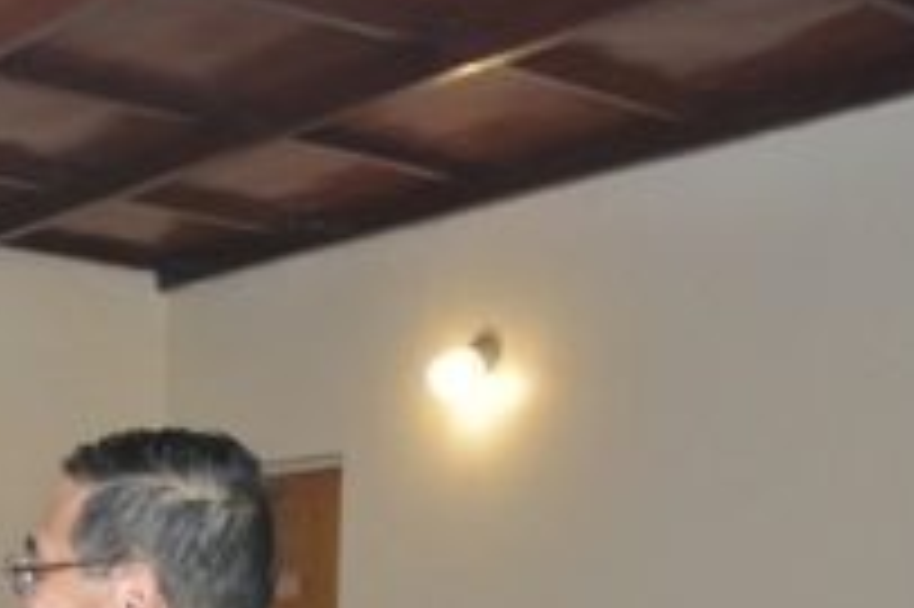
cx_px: 18
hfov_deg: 27.0
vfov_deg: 18.0
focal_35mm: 71
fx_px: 1801
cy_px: 777
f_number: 5
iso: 4000
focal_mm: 24
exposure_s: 1/250
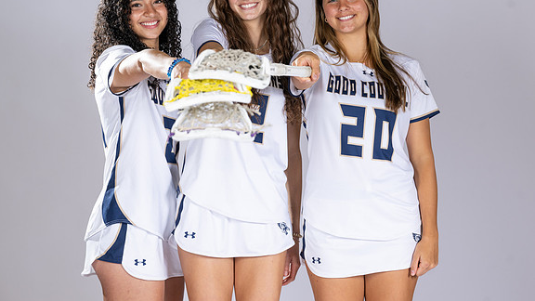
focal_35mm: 111
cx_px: 283
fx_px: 1575
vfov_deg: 10.9
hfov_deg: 19.3
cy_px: 108
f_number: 5.6
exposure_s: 1/200
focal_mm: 95
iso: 250
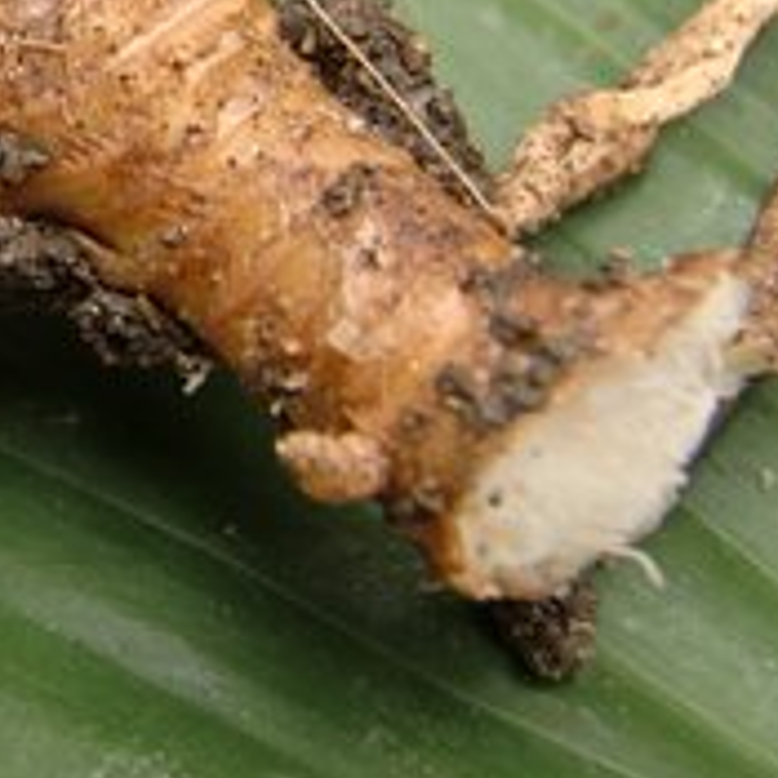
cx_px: -329
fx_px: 2238
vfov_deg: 19.1
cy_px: -40
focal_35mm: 88
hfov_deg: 18.0
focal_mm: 6.1
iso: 80
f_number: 3.6
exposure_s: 1/60
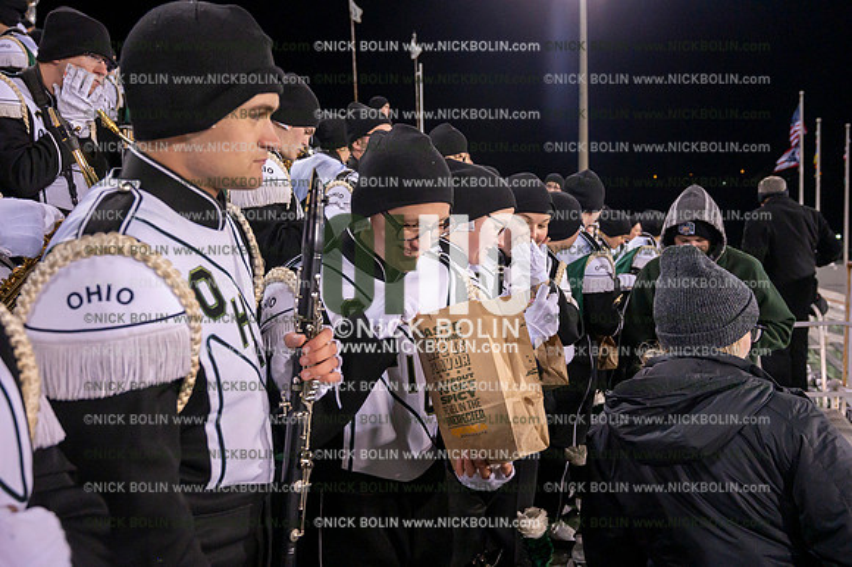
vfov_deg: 43.6
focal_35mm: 30
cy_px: 284
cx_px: 426
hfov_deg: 62.0
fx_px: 710
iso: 5000
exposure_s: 1/640
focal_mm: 30
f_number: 4.5
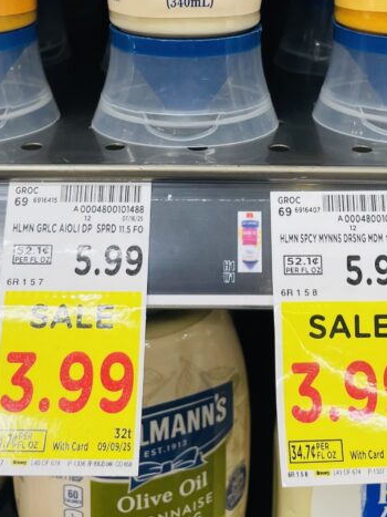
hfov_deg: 25.6
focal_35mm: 57
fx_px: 850
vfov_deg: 31.8
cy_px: 30
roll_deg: -0.6
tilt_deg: -13.4
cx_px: 234
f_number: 1.6
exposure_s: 1/60
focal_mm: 4.2
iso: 64
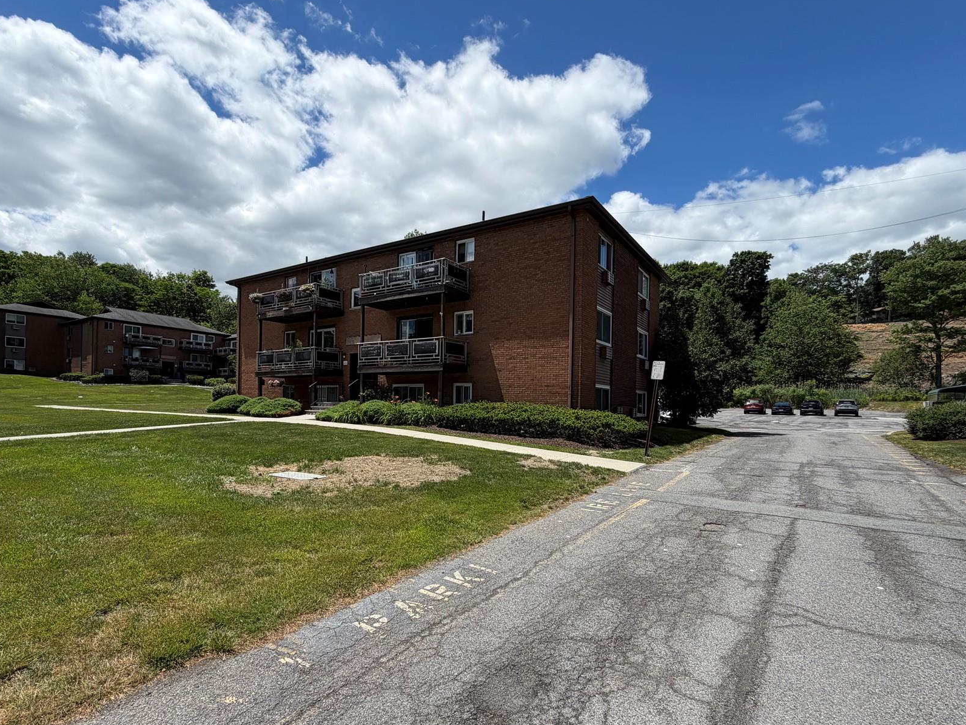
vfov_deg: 71.4
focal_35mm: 18
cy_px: 404
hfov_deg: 87.7
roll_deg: -0.8
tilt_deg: +0.5
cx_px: 468
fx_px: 502
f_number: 2.2
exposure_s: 1/1001
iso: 20
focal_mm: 2.22
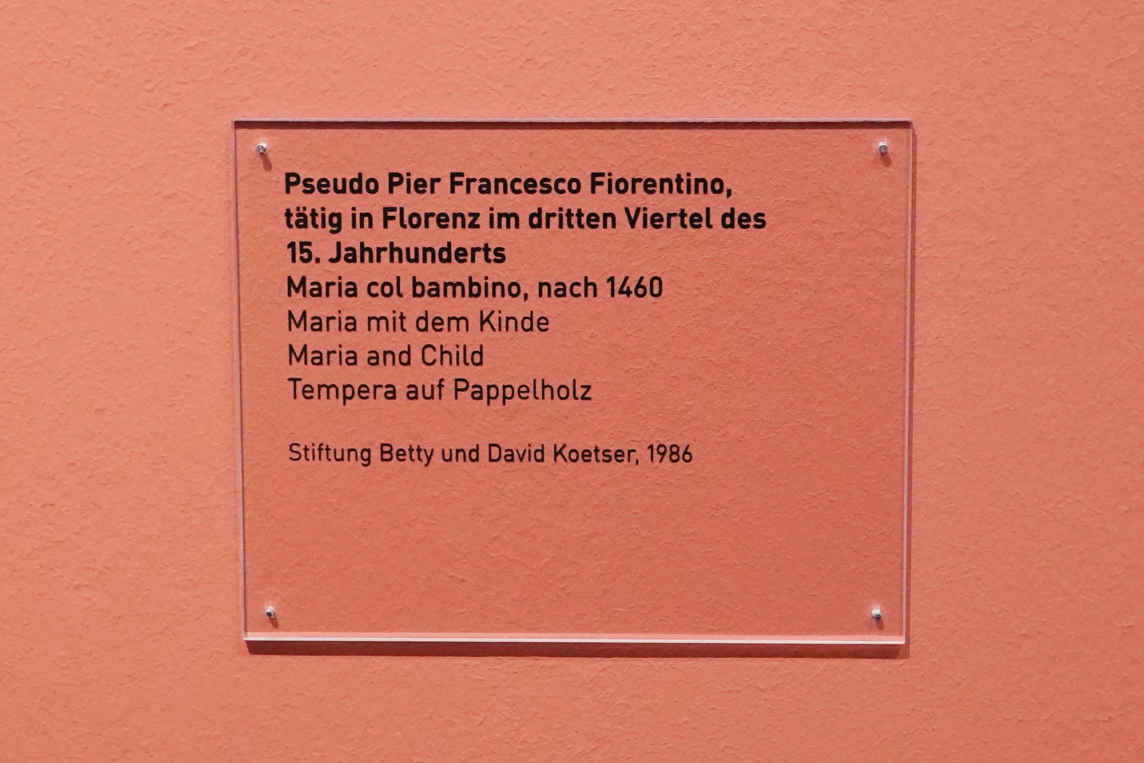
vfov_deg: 53.1
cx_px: 572
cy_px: 382
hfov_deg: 73.7
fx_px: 763
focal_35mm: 24
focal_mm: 24
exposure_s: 1/80
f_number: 5
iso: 3200
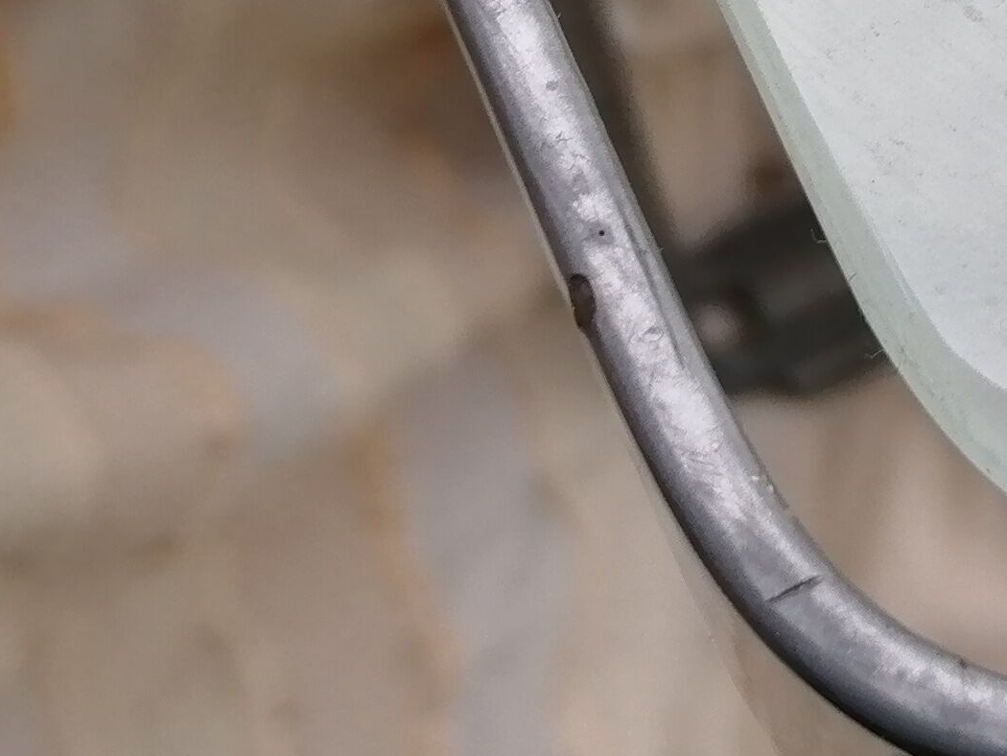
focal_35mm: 103
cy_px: -215
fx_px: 2997
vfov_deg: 13.8
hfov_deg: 18.2
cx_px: 1179
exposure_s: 1/822
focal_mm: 3.6
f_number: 1.8
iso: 50
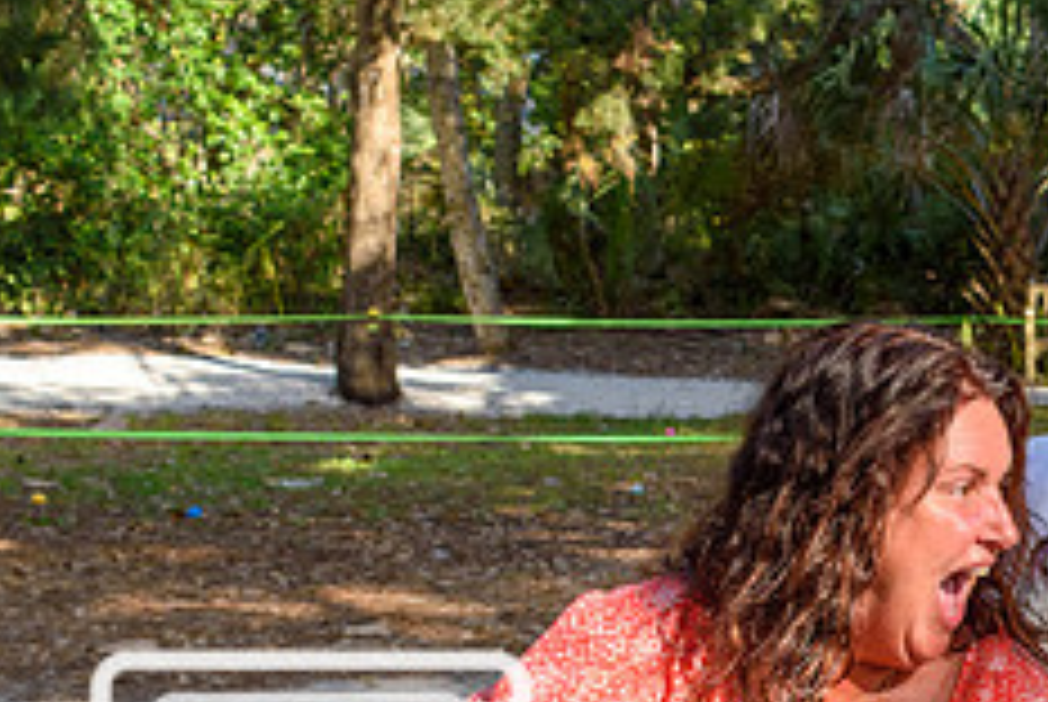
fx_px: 2827
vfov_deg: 14.0
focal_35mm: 97
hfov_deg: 19.7
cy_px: 682
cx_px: 1259
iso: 250
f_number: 8
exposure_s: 1/250
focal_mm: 26
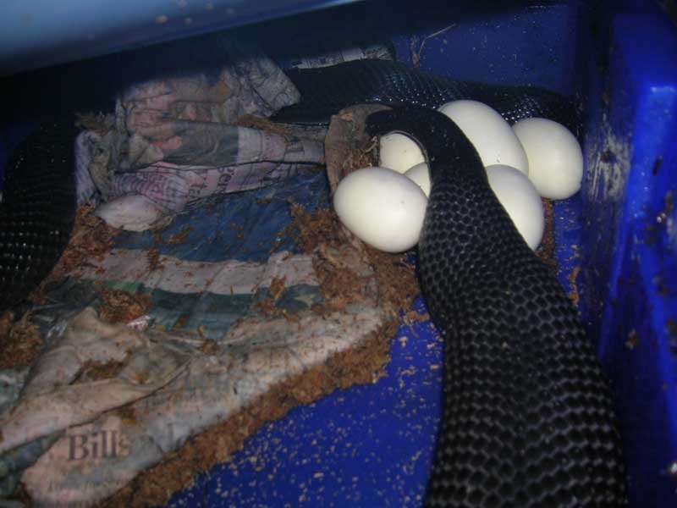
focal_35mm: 34
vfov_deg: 41.8
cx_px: 338
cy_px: 254
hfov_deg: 54.0
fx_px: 665
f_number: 2.9
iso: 50
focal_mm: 5.7
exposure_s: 1/60.1
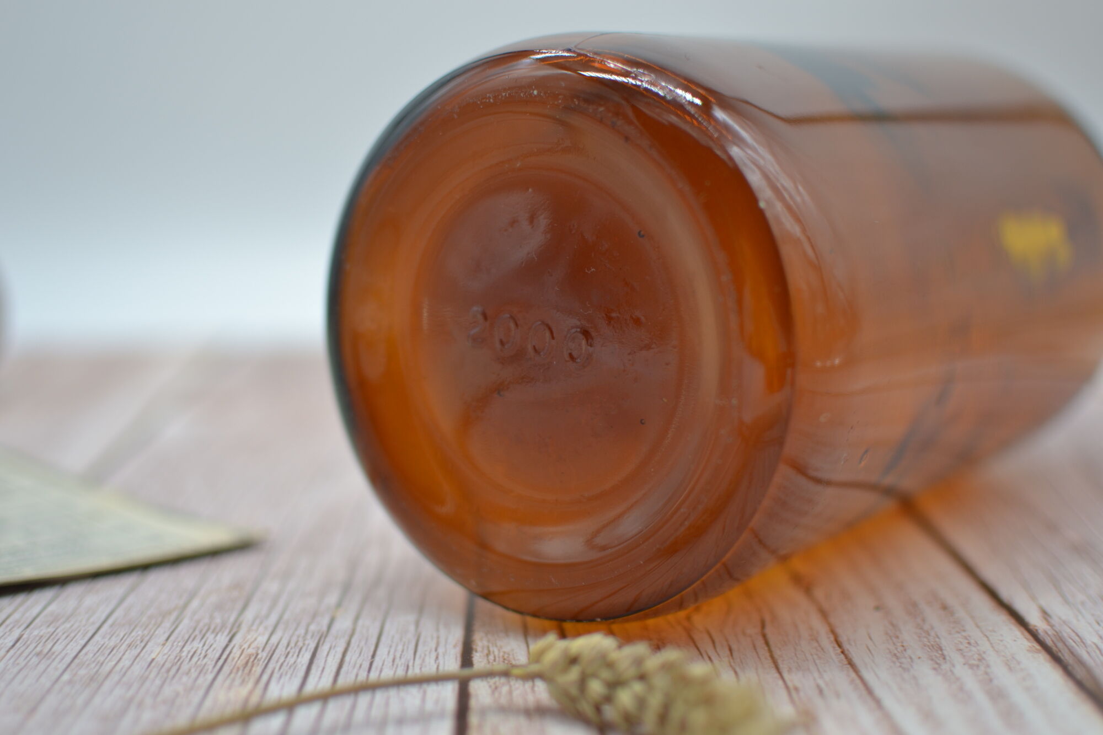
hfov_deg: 37.9
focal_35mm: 52
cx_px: 552
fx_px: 1608
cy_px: 368
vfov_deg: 25.7
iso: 100
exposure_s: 1/400
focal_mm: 35
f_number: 1.8
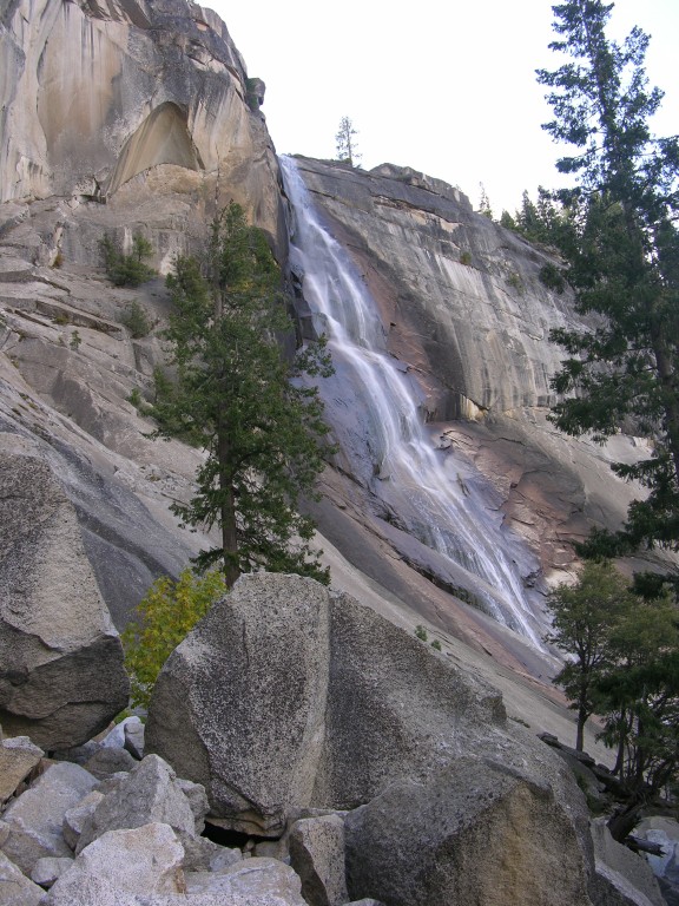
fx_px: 915
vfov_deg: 52.6
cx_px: 340
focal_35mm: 35
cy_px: 453
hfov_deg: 40.7
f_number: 3.5
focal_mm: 8.9
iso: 50
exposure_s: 1/56.7
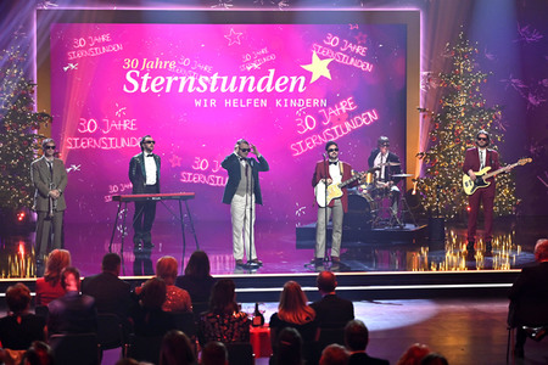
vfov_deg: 14.0
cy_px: 182
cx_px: 274
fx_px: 1492
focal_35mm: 98
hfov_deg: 20.8
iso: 2000
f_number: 2.8
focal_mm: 98
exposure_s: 1/500
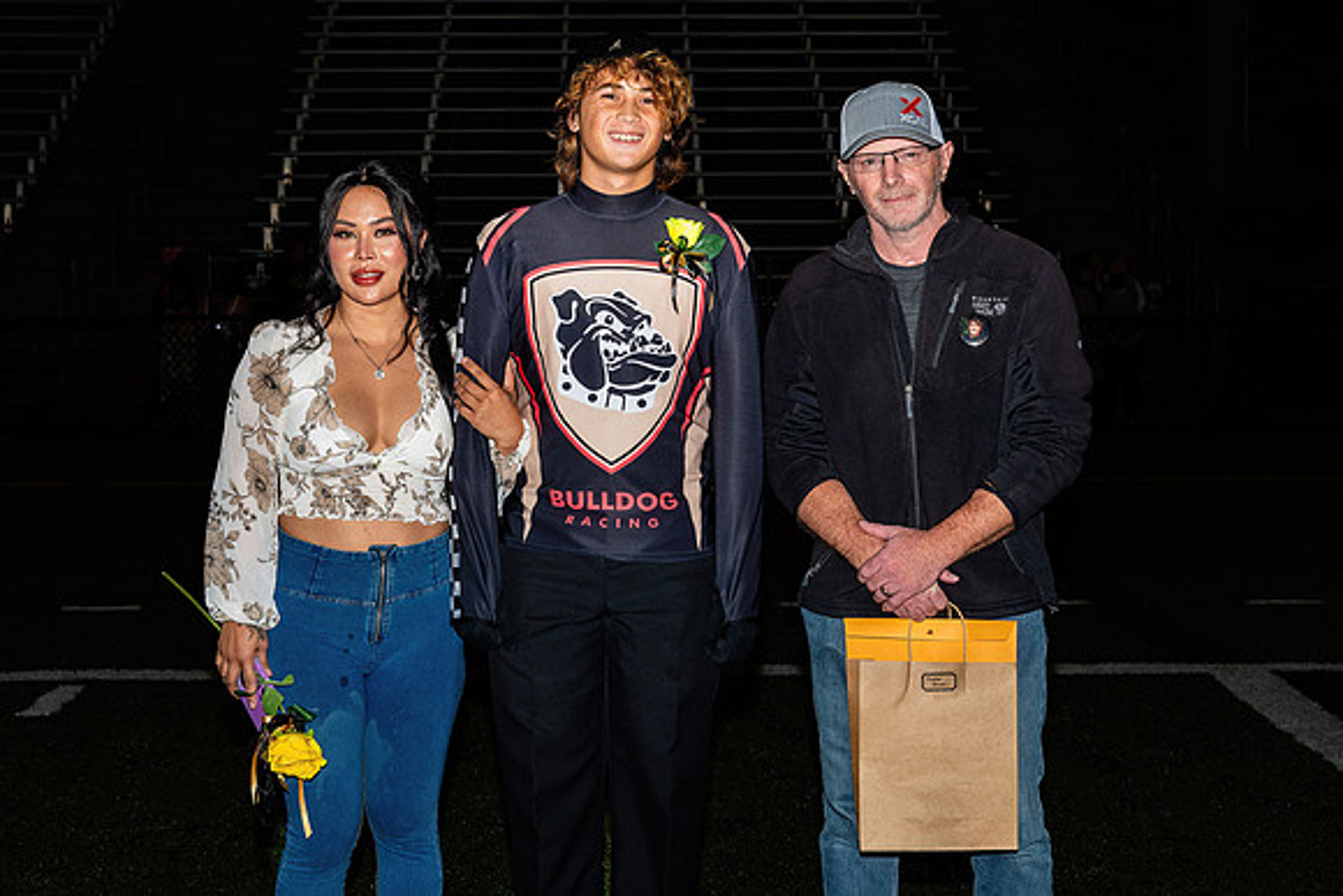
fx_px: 2767
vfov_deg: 18.4
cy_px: 401
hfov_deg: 27.3
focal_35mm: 74
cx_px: 683
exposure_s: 1/200
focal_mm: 38
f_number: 5
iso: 320
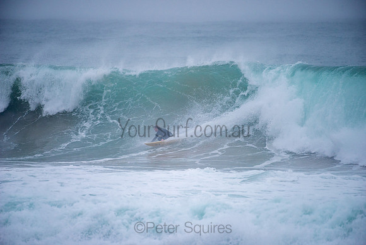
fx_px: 5084
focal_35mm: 500
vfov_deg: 2.8
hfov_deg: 4.1
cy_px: 122
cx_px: 183
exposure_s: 1/1000
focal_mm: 500
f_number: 5.6
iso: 400
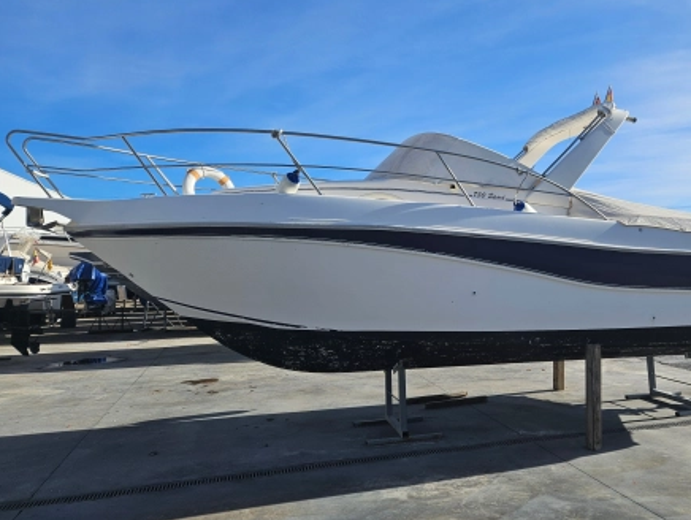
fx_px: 580
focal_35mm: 29
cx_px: 418
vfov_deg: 48.3
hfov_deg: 61.0
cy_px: 242
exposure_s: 1/2614
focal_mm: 5.4
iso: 25
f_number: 1.8
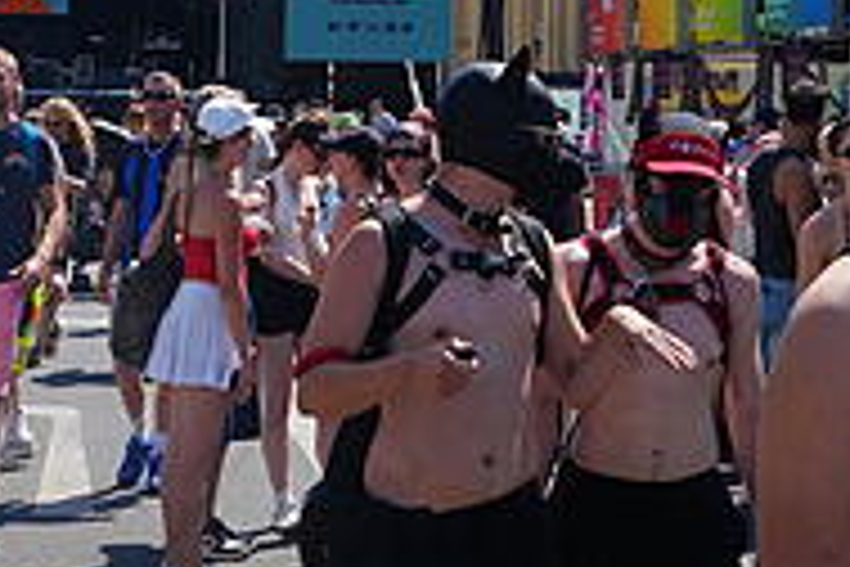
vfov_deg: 13.0
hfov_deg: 20.3
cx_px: 564
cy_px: -245
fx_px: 2361
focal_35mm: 100
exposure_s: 1/125
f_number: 11
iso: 100
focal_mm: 35
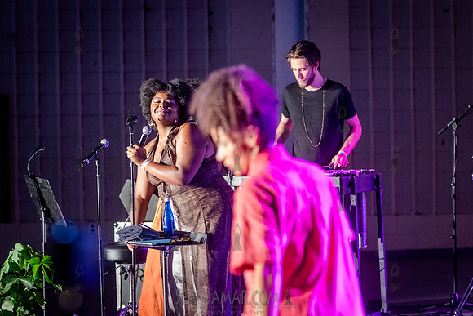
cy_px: 170
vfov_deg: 8.6
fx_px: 2087
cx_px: 227
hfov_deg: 12.9
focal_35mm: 159
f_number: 3.5
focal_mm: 125
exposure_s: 1/250
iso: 6400
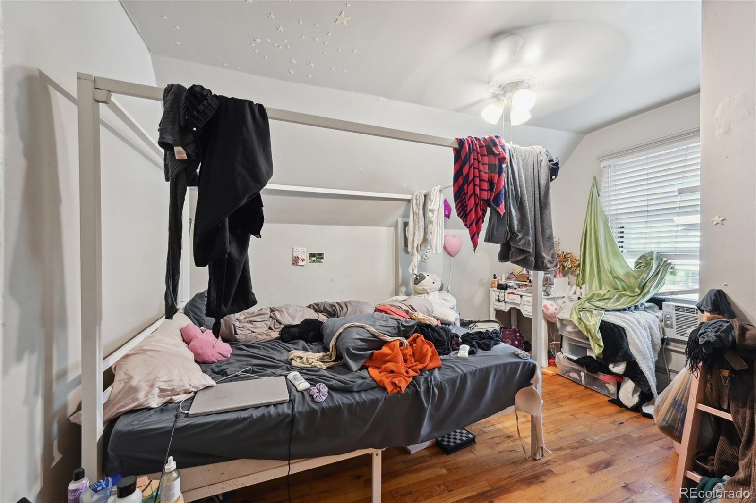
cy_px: 252
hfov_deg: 104.3
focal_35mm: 14
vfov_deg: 81.2
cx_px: 378
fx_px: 294
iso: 400
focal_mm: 14
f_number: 11
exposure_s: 1/2.5
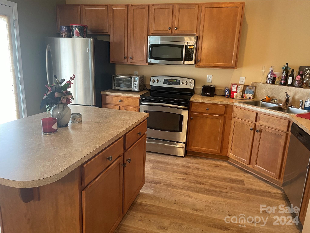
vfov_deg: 53.1
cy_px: 116
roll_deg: -1.7
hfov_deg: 67.3
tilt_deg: -13.5
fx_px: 233
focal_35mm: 26
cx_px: 155
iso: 320
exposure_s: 1/60
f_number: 1.6
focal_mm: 4.2
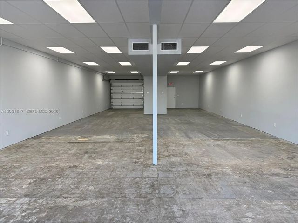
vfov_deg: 56.8
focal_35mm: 24
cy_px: 112
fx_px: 207
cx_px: 149
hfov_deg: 71.6
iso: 100
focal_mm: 6.76
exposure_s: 1/240
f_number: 1.78
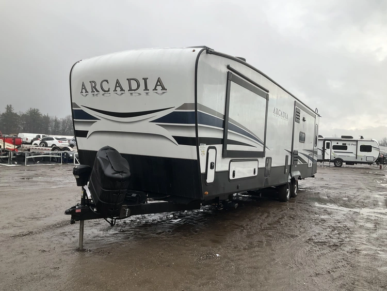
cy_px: 146
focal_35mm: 29
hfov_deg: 61.6
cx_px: 194
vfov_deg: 48.3
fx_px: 324
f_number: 1.8
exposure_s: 1/197
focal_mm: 3
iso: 20
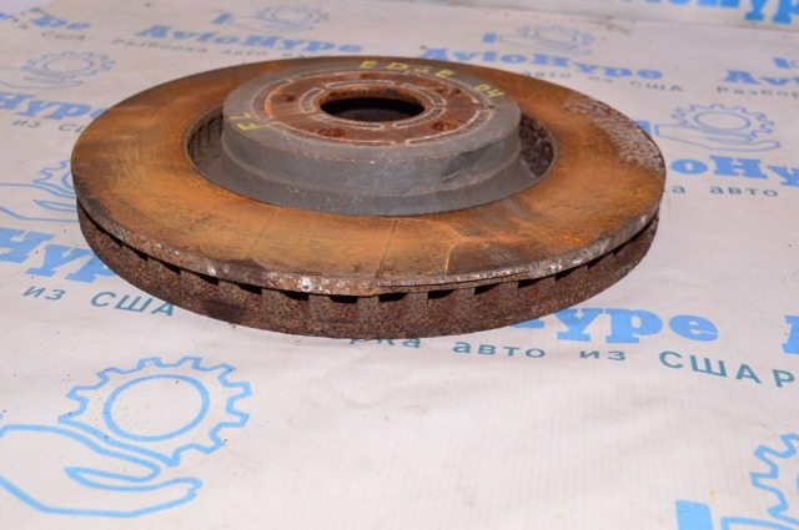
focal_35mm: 42
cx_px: 400
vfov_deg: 31.8
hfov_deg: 46.5
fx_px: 931
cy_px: 265
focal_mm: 28
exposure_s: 1/200
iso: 1600
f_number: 8
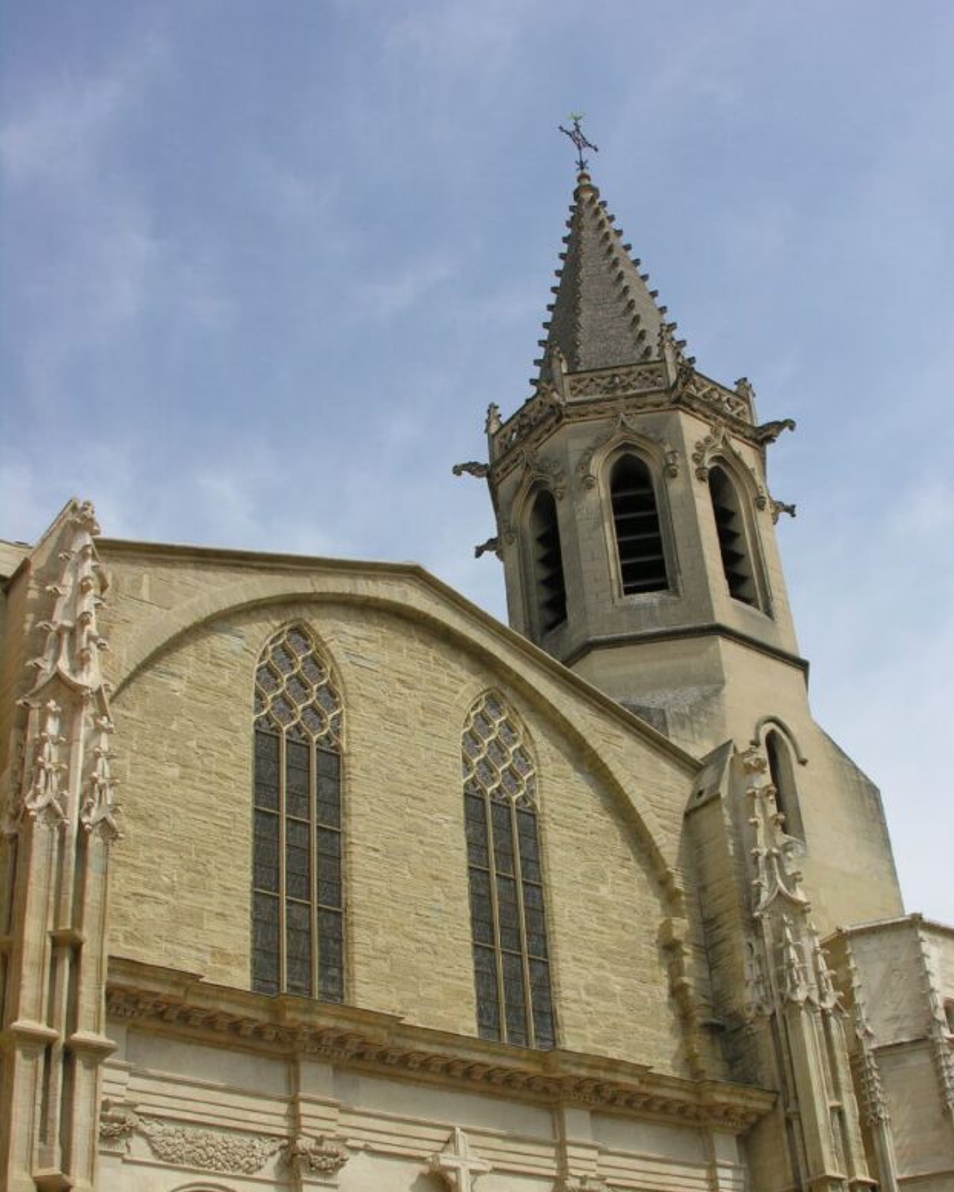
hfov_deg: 33.3
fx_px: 1588
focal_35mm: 45
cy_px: 709
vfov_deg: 41.0
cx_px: 586
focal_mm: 8.9
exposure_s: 1/289
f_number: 6.3
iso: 50
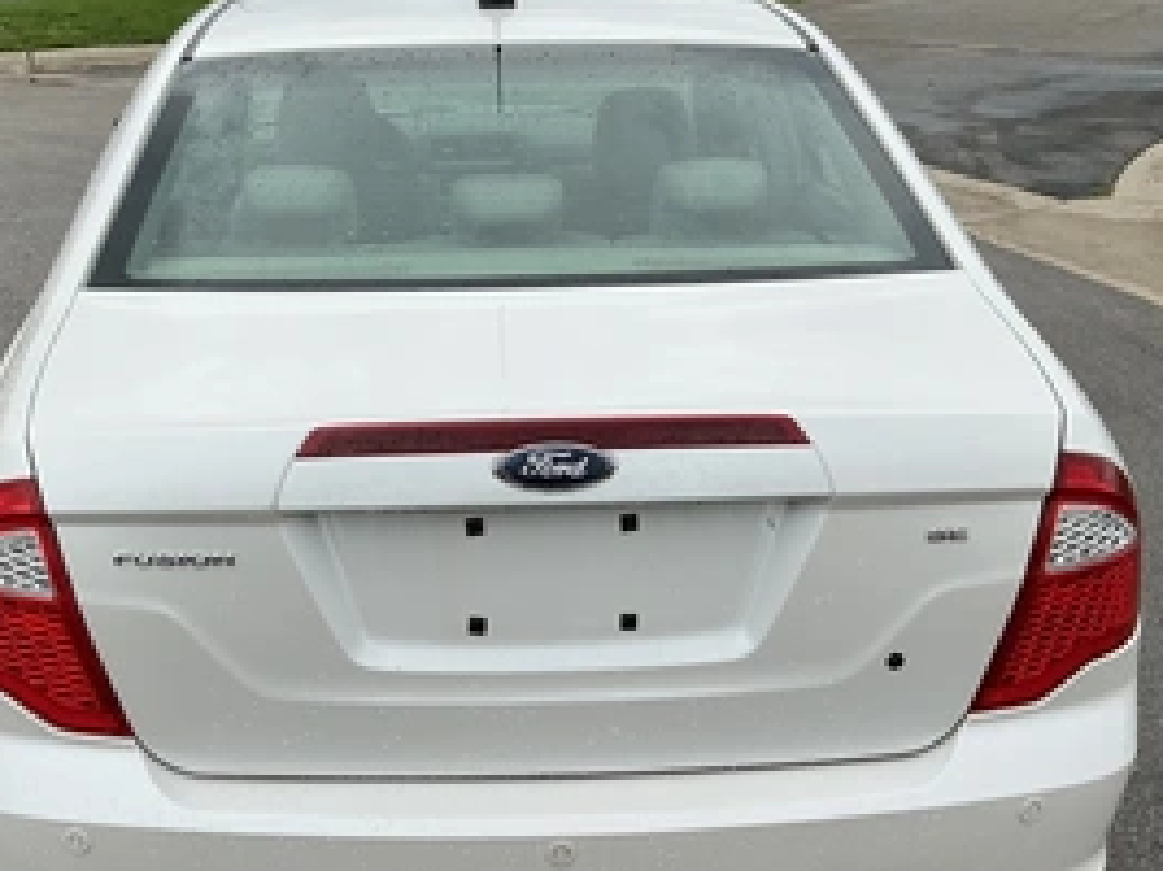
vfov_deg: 33.7
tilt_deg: -24.8
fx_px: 1410
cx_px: 475
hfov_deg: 44.6
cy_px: 649
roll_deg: +0.3
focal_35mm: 42
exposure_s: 1/759
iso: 25
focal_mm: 3
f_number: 1.8
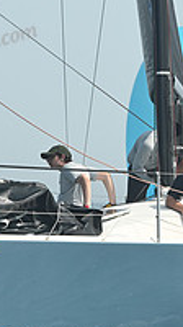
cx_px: 123
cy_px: 117
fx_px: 3289
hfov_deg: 3.2
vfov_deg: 5.7
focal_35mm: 380
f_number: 7.1
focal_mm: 125
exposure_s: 1/1250
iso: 320
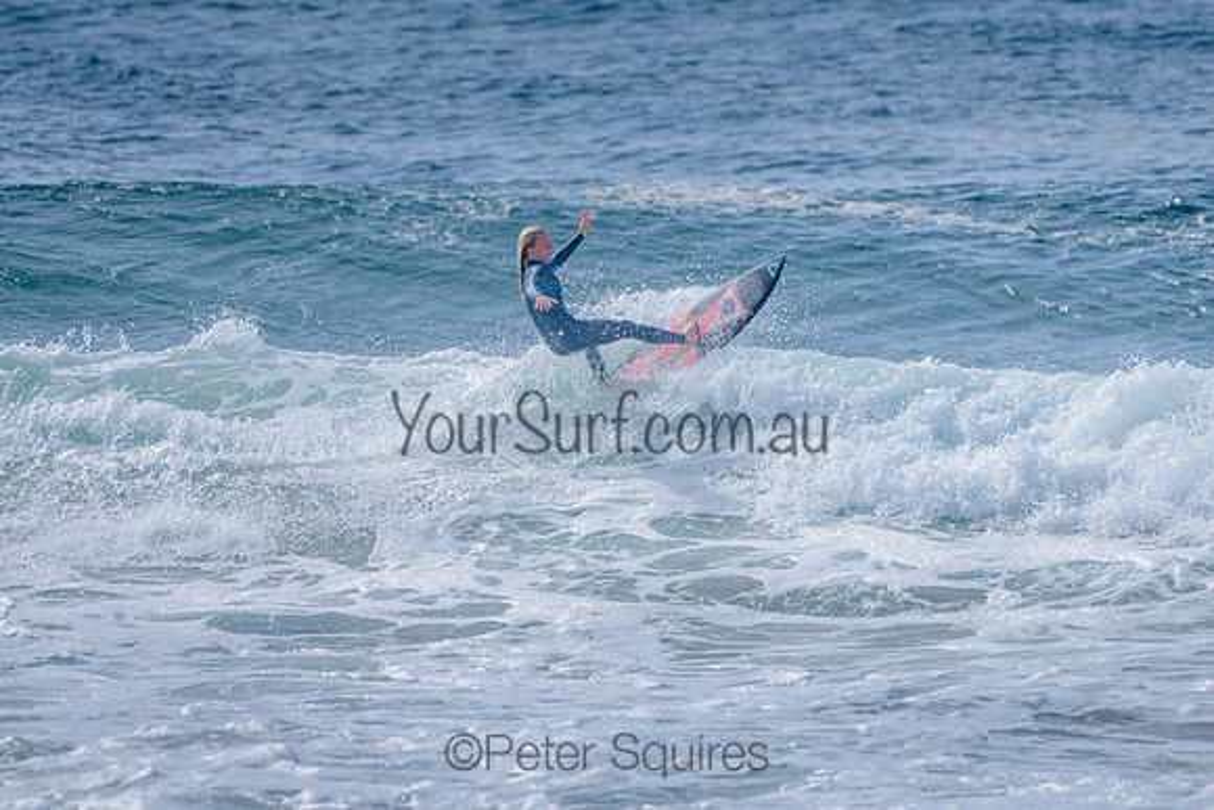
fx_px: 20648
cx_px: 543
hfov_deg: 3.4
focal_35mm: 612
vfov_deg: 2.2
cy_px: 398
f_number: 5.6
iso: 100
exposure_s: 1/2000
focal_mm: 500
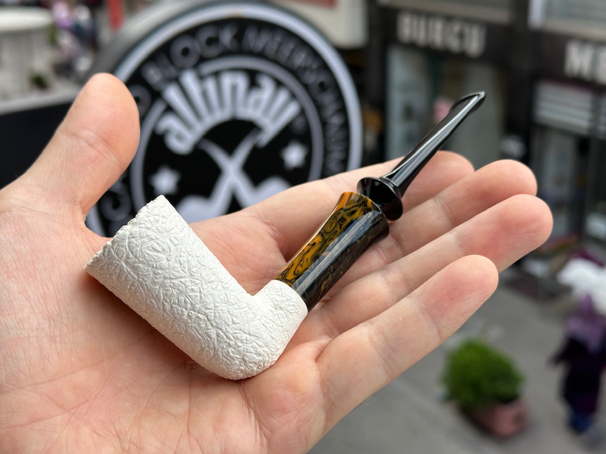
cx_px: 303
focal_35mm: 48
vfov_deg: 30.3
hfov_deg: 39.7
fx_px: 840
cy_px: 227
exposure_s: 1/1095
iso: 64
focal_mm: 6.86
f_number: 1.78
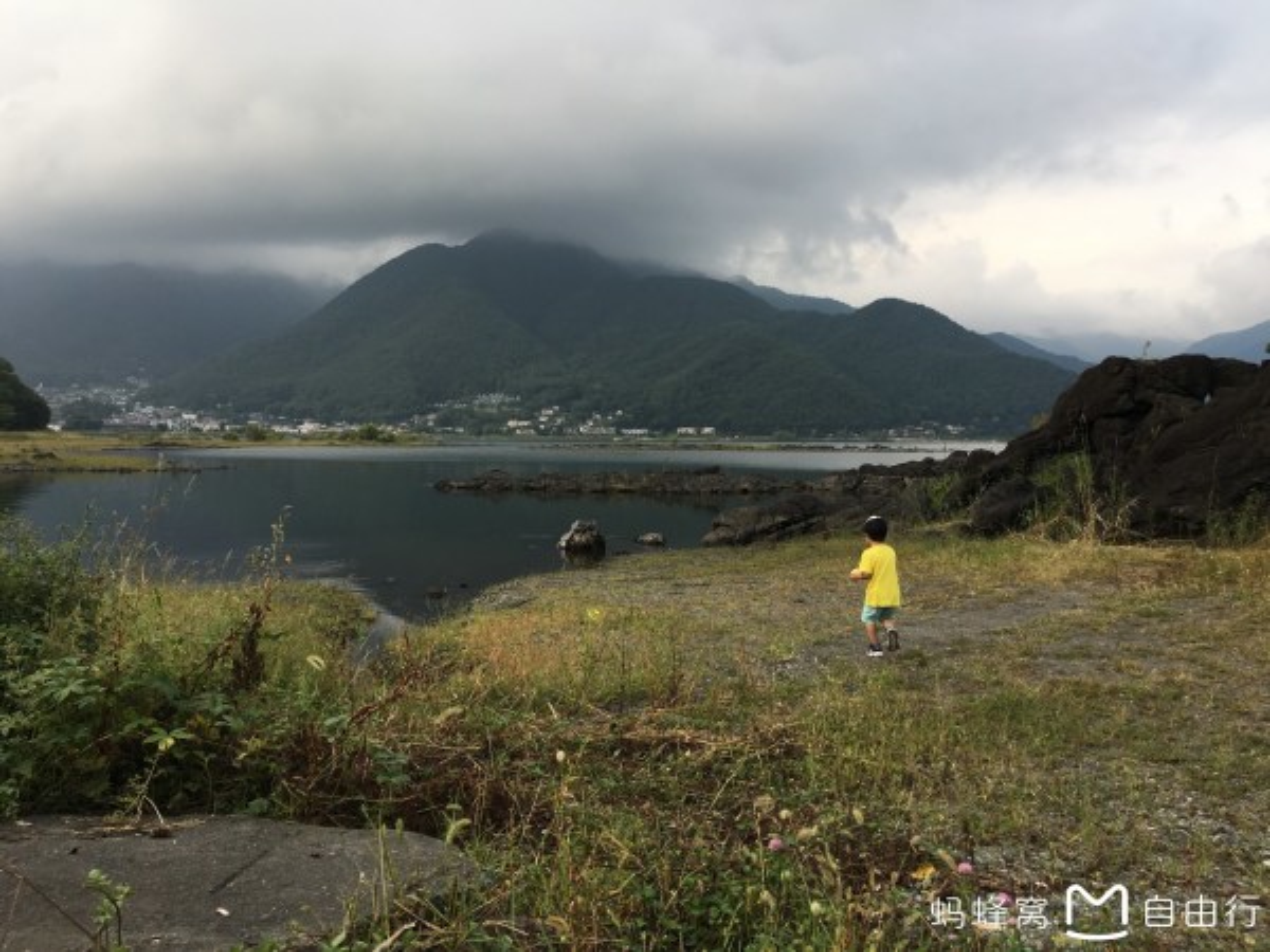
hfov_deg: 61.7
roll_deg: +0.1
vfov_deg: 48.2
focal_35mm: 29
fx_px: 1064
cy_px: 476
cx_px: 635
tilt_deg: -1.3
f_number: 2.2
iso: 25
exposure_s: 1/169
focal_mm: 4.15
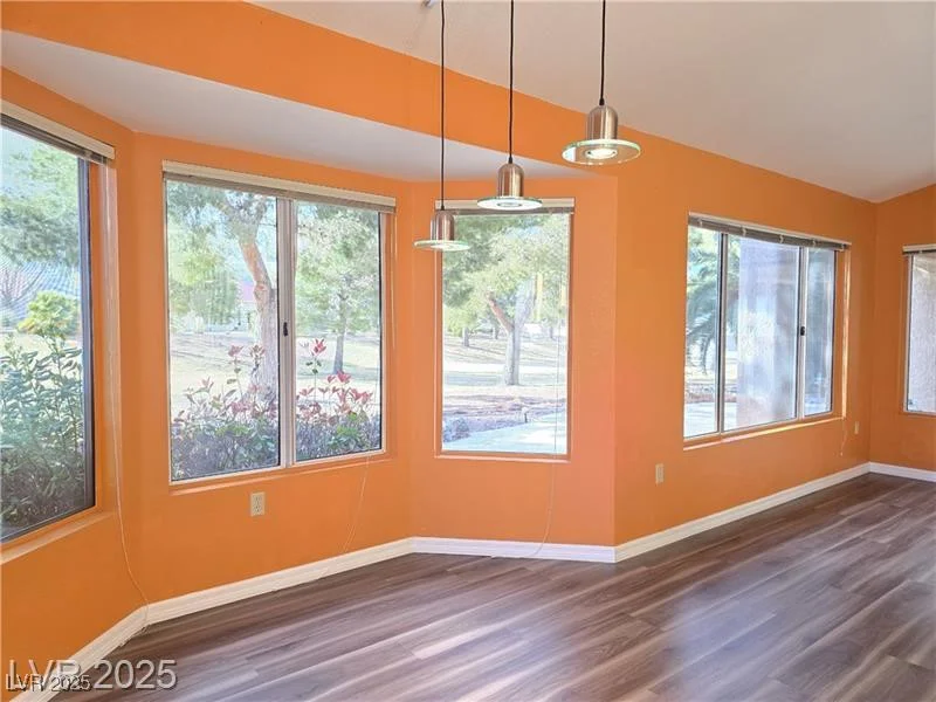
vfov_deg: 58.9
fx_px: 622
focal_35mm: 23
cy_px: 351
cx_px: 468
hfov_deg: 73.9
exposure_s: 1/120
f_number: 1.7
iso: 250
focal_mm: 6.3
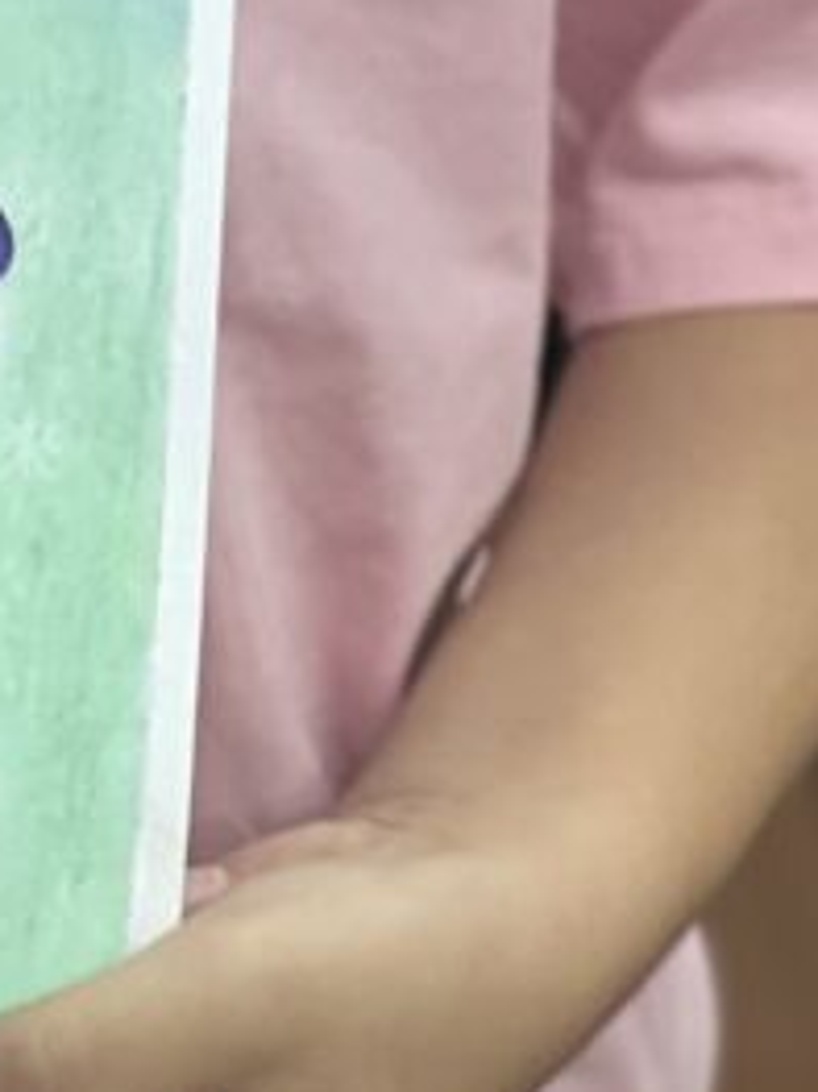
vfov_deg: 5.0
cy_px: -1264
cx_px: -220
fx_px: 12298
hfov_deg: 3.8
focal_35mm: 390
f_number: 2.8
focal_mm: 9
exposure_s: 1/50
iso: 160
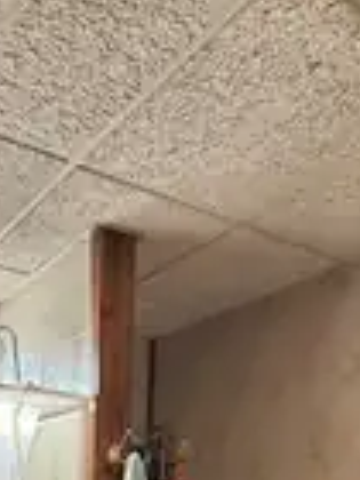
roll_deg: +0.3
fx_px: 555
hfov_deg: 33.7
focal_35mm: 40
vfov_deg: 34.3
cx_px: 24
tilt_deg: -10.8
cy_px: 614
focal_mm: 2.22
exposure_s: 1/99
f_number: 2.2
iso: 100
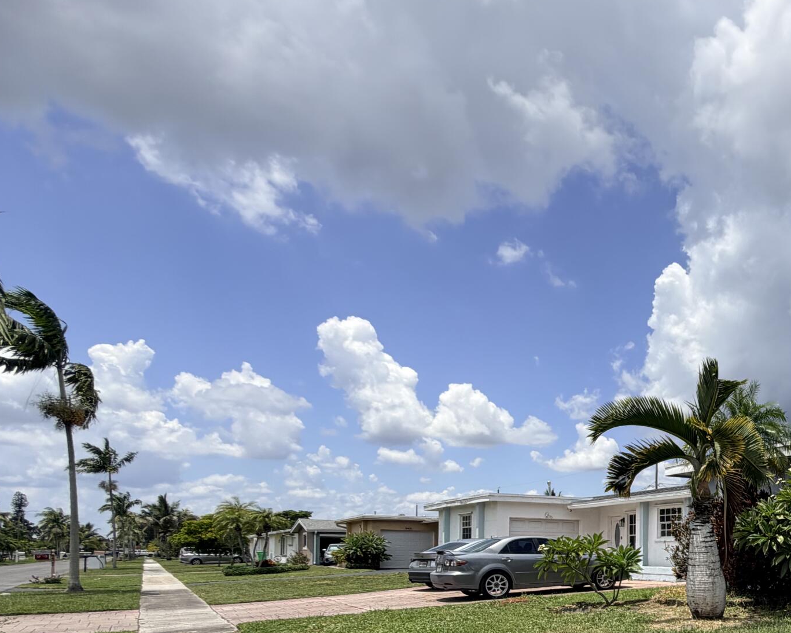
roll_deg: +0.5
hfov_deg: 47.8
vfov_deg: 45.0
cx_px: 805
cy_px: 542
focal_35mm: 30
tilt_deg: -0.5
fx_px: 702
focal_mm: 2.22
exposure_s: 1/1068
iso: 20
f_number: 2.2
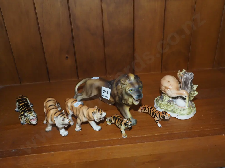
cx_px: 112
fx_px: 221
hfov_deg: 54.0
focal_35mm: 34
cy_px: 84
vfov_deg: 41.8
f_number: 5.6
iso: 1600
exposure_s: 1/60
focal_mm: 17
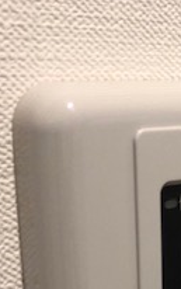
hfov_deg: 13.5
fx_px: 725
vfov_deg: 21.5
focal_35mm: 92
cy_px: 313
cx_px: 265
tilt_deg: -17.1
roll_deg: -1.0
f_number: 1.8
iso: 40
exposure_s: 1/25
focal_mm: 3.99
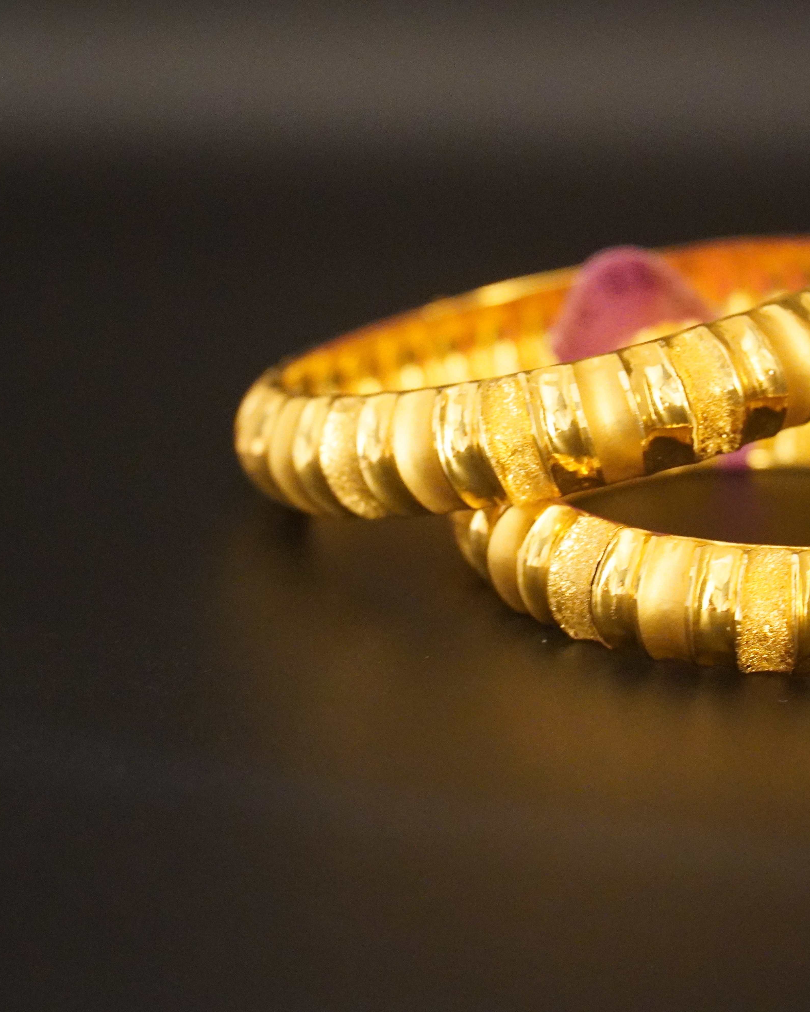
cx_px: 494
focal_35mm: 176
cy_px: 507
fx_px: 5265
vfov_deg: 11.0
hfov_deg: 8.8
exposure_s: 1/15
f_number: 4
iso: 6400
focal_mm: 83
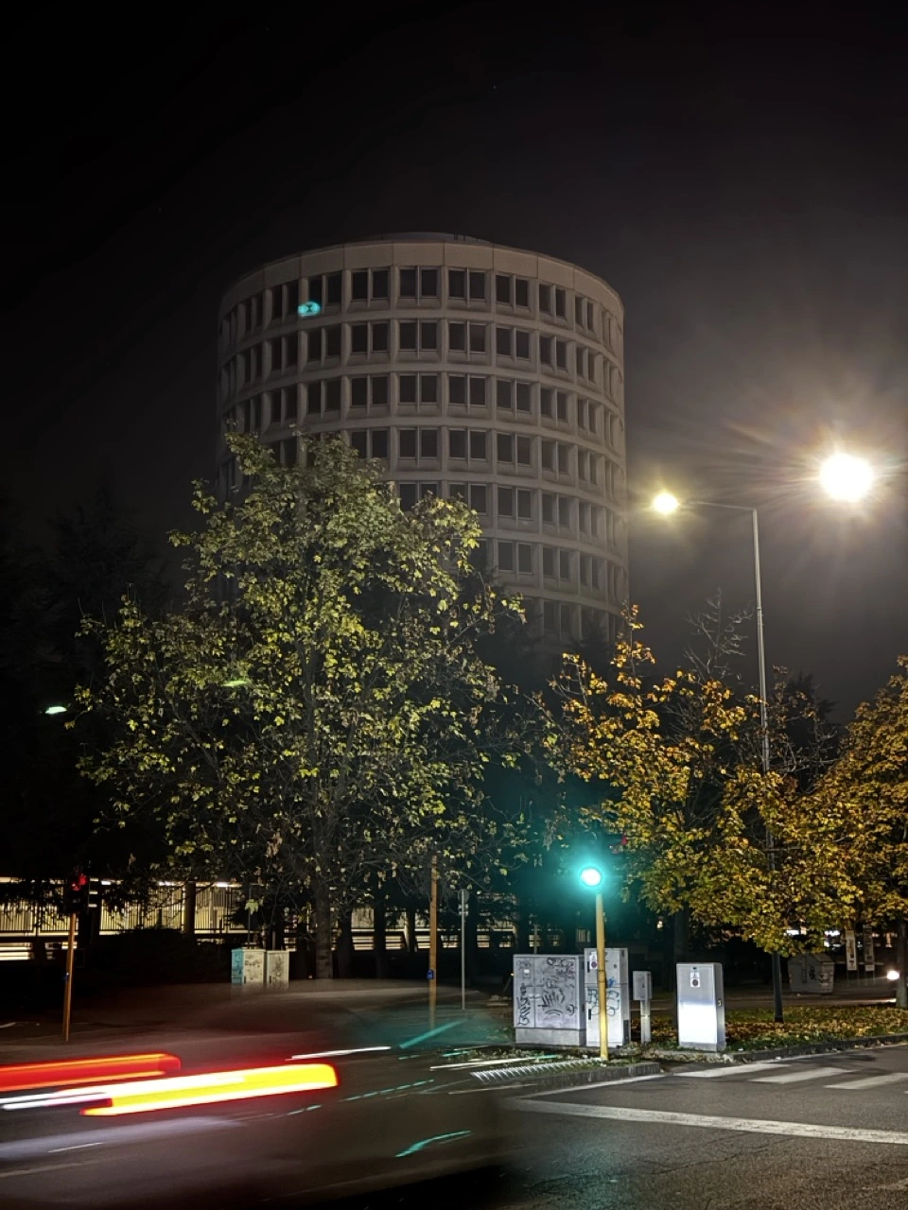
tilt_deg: +12.1
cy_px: 605
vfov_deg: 39.7
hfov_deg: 30.3
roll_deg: -0.6
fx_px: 1679
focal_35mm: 48
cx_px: 454
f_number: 1.78
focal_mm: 6.76
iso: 800
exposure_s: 1/9
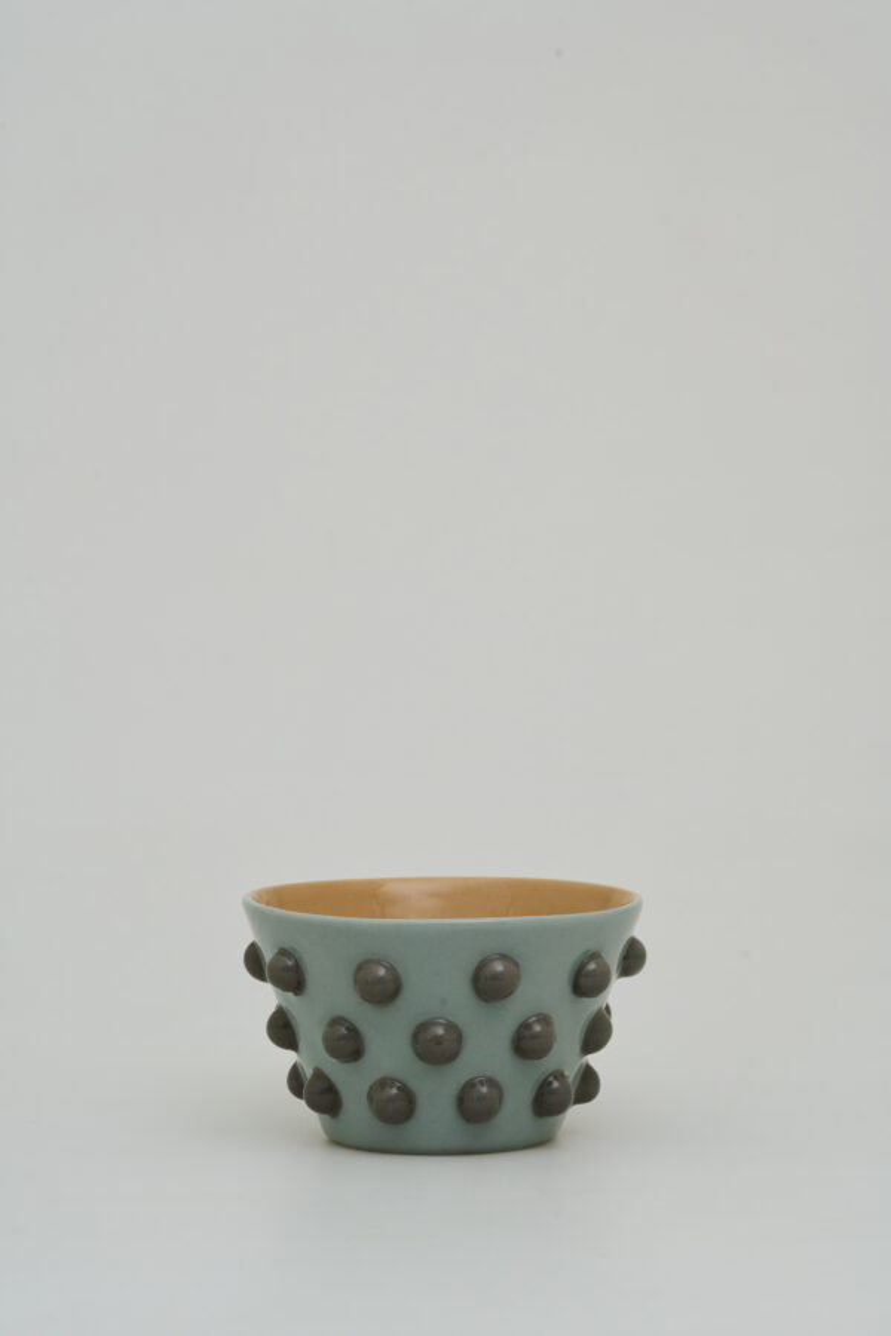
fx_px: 3341
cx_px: 446
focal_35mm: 90
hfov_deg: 15.2
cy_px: 668
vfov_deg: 22.6
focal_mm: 90
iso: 500
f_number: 11
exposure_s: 1/100
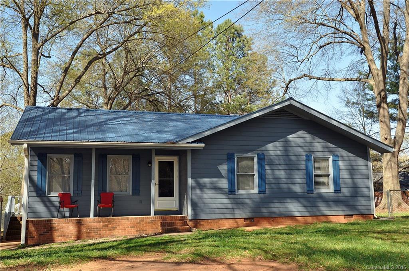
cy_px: 136
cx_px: 204
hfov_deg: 48.0
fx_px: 459
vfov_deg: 32.9
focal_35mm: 40
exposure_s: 1/200
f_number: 8
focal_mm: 27
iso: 200
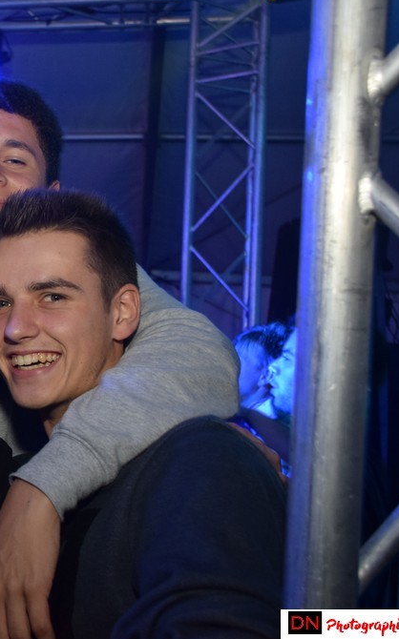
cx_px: -77
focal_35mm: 54
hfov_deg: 22.2
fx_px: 937
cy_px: 315
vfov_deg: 37.7
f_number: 4.5
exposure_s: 1/10
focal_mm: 23
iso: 800
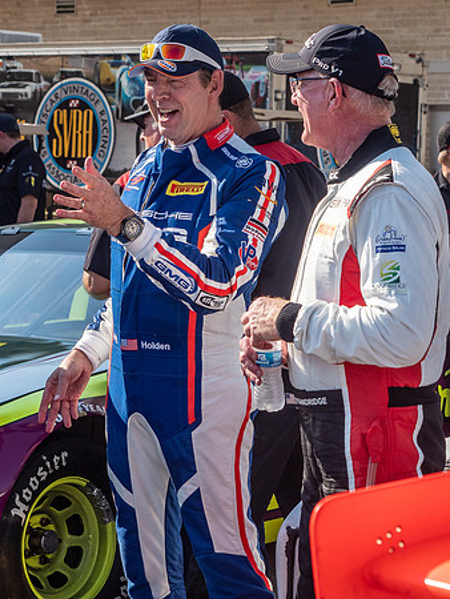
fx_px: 2226
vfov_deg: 15.3
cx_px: 219
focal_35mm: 129
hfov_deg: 11.5
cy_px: 238
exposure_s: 1/1000
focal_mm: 40
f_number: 4.5
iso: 200
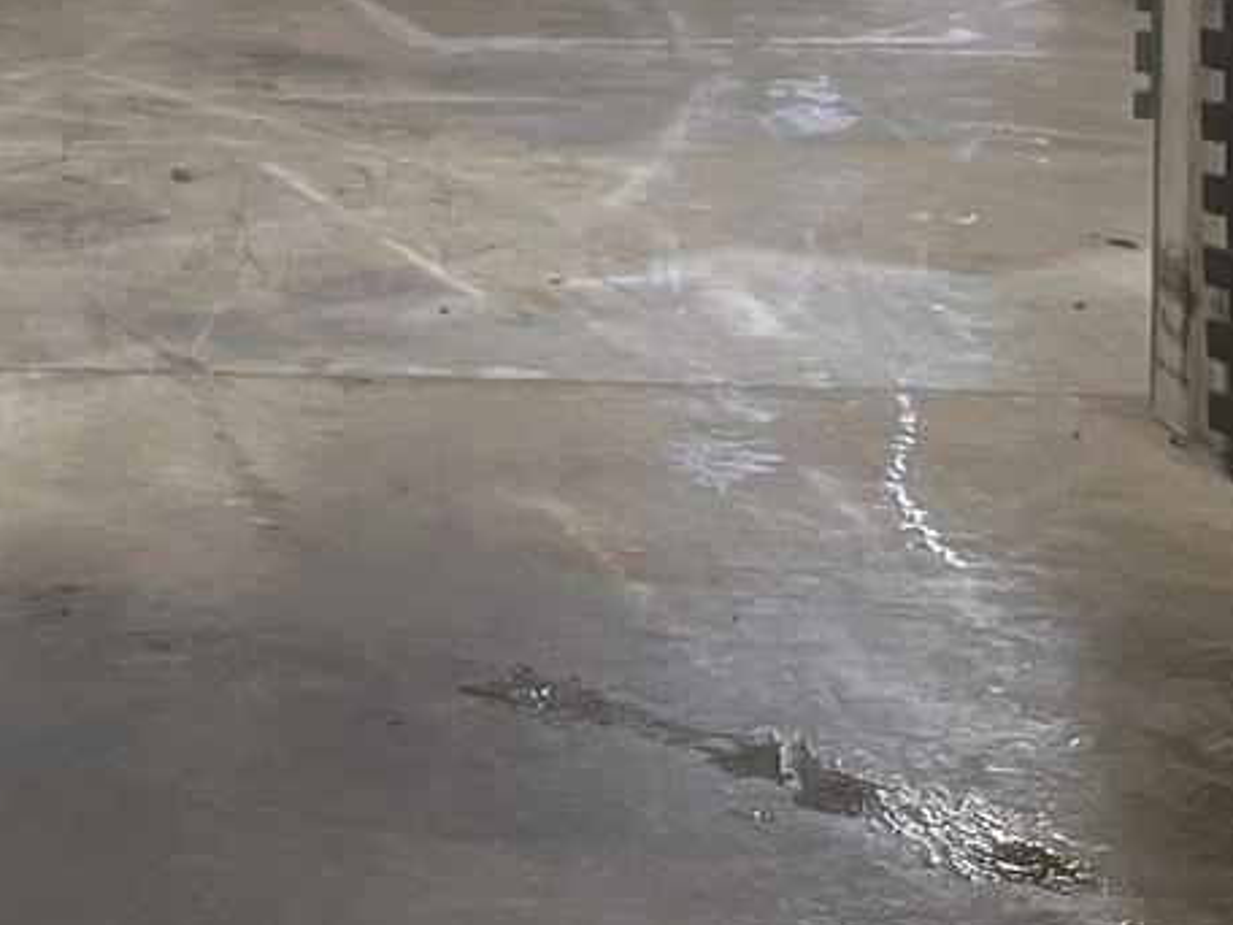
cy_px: -709
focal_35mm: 114
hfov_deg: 15.0
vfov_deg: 12.0
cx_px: -976
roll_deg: -0.1
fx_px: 4061
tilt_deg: -1.5
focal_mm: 5.1
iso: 80
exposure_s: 1/60
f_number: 1.6
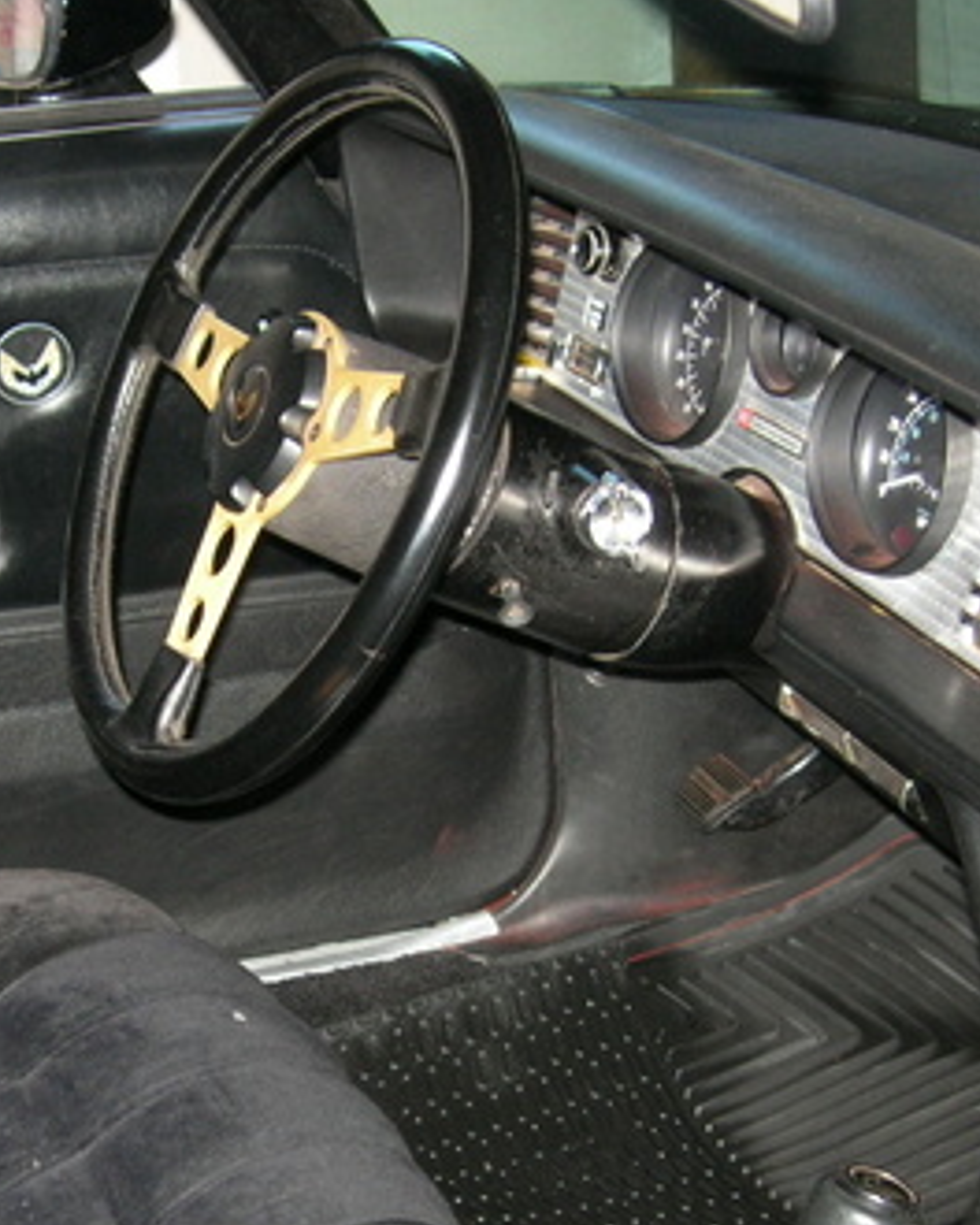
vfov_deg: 26.2
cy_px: 854
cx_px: 416
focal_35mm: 72
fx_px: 2610
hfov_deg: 21.2
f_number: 2.8
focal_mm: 7.8
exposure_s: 1/60.1
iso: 128
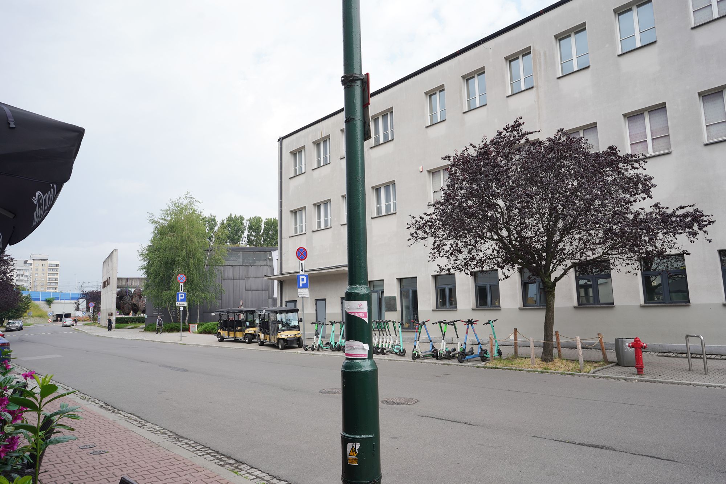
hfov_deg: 73.7
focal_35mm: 24
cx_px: 363
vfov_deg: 53.1
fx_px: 484
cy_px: 242
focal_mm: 24
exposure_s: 1/100
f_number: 9
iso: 100
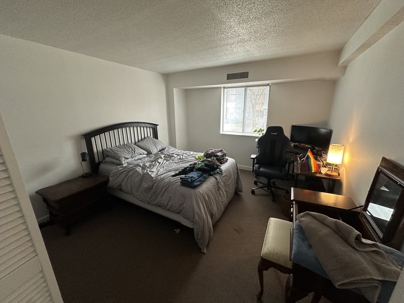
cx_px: 202
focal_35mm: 14
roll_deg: -0.2
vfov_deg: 85.7
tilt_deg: -14.6
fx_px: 163
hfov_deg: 102.1
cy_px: 152
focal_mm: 2.22
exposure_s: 1/120
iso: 250
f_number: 2.2
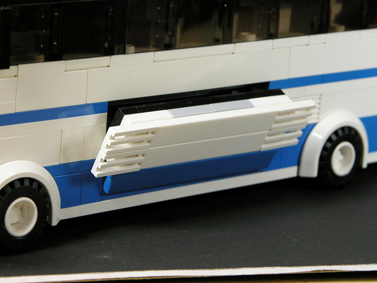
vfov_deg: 9.2
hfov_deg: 12.3
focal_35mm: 161
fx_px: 1753
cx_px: 188
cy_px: 142
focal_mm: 41.1
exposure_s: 1/8
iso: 100
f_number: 6.2
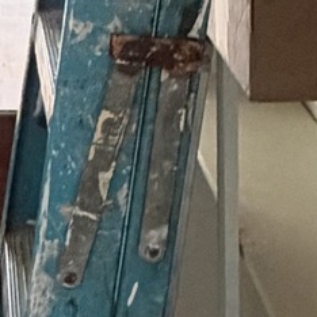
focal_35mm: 122
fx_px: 1264
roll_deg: +2.0
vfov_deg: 13.9
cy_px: -66
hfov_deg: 13.7
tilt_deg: -10.3
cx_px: -102
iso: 640
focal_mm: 2.22
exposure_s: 1/60
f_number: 2.2
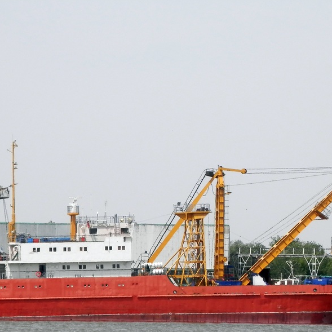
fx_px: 5903
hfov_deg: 3.2
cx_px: 131
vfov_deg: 3.2
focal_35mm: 544
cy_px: 250
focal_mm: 53.9
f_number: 6.5
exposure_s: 1/320
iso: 80
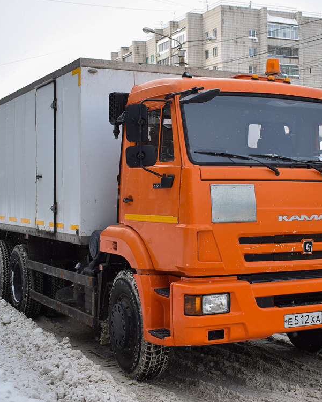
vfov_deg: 36.1
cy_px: 191
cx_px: 211
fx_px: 616
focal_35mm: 52
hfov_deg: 29.1
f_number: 5.6
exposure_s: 1/800
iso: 200
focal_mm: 23
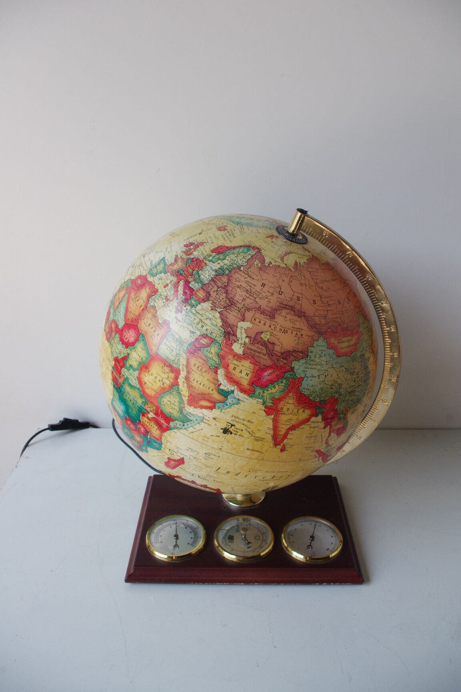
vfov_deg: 67.4
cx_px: 230
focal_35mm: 27
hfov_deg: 47.9
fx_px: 519
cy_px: 346
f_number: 8
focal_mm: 18
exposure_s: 1/200
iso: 800
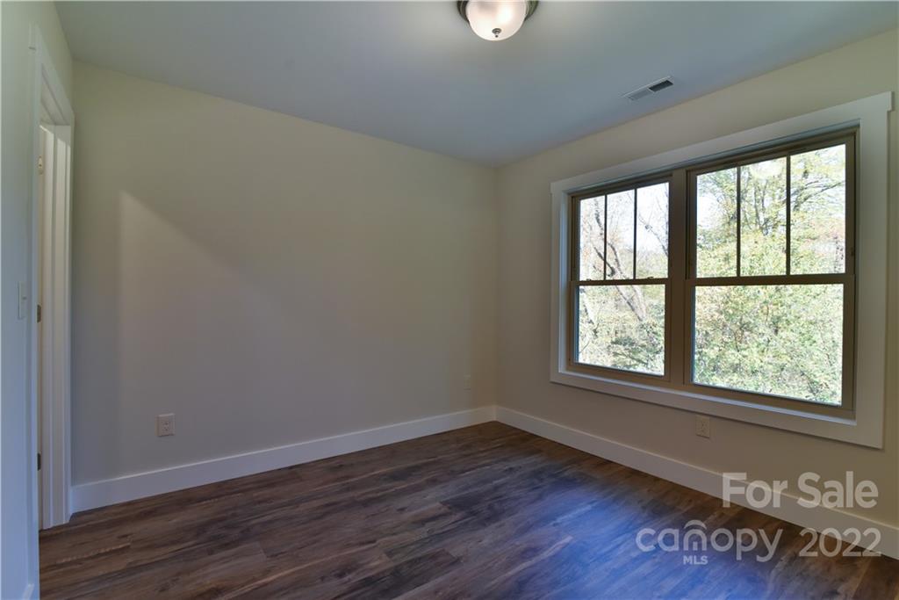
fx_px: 400
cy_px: 300
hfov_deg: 96.7
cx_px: 450
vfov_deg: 73.8
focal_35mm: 16
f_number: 7.1
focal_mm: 16
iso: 1600
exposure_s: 1/200
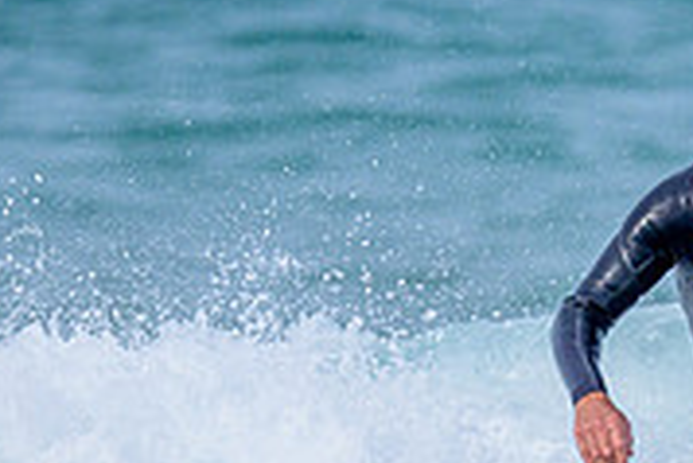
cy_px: 506
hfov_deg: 0.6
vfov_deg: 0.4
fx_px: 68950
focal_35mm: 3579
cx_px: 780
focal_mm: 800
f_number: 6.3
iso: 280
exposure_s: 1/2000
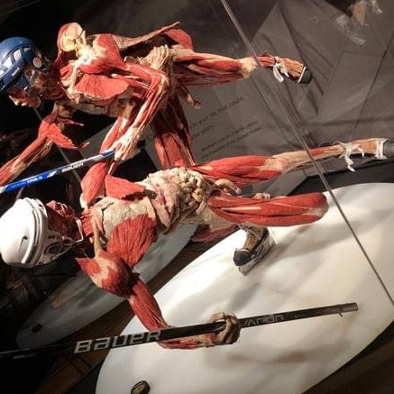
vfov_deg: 48.5
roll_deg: +31.5
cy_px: 196
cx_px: 132
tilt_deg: -8.3
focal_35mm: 34
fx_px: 438
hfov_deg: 47.7
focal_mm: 3.99
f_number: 1.8
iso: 32
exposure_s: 1/33
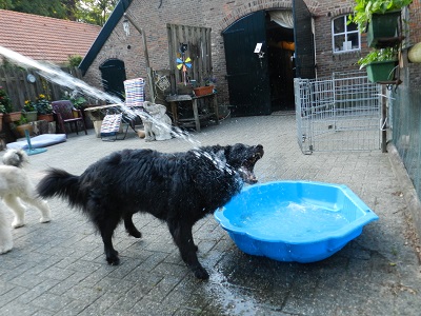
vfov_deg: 49.7
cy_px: 158
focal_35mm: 28
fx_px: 341
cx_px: 210
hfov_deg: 63.4
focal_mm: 5
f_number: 3.6
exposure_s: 1/250
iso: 400
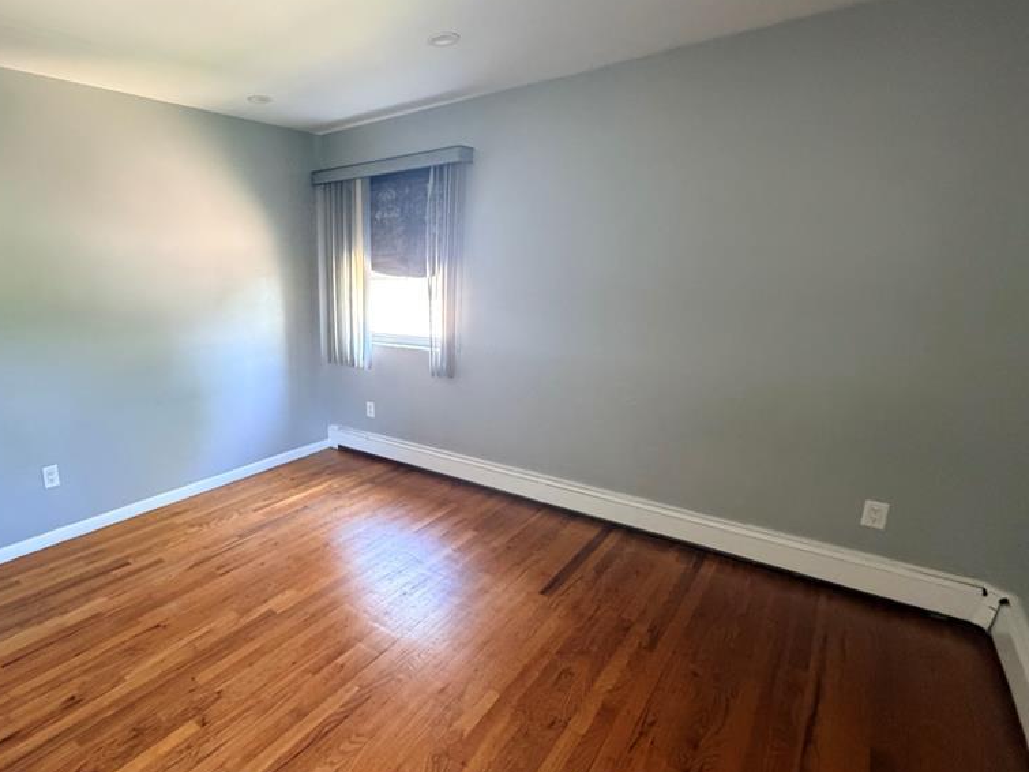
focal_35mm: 19
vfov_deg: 68.7
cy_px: 398
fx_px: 565
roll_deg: +1.2
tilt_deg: -13.2
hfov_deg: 82.1
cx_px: 353
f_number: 2.2
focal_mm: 2.22
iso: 640
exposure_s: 1/60
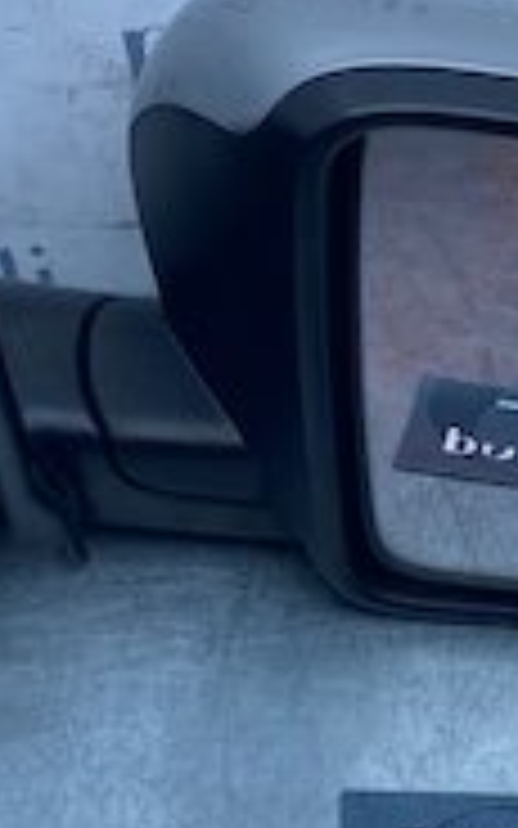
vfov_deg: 21.5
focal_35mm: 96
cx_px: 320
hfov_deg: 13.6
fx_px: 2168
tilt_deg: -45.6
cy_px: 562
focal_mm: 4.25
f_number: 1.8
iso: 32
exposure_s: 1/1025
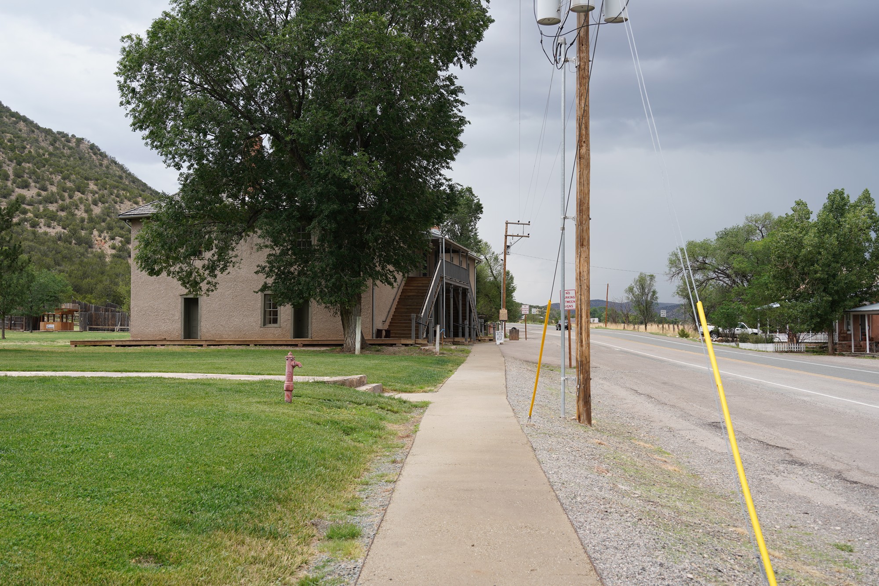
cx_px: 440
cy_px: 293
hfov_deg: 50.7
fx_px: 928
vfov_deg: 35.1
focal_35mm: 38
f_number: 6.3
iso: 100
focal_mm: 38
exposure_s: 1/60
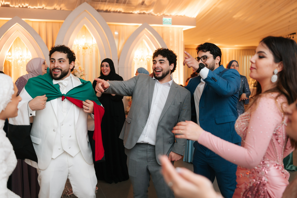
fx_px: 291
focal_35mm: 35
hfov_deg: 54.1
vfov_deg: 37.6
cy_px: 99
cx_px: 148
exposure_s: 1/160
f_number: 2.5
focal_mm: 35
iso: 800
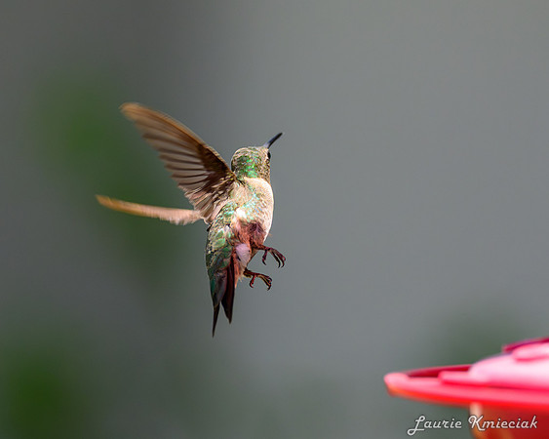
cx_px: 295
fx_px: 8698
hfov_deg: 3.6
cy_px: 200
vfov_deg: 2.9
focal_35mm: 535
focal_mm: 320
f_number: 6.3
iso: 2500
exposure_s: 1/4000
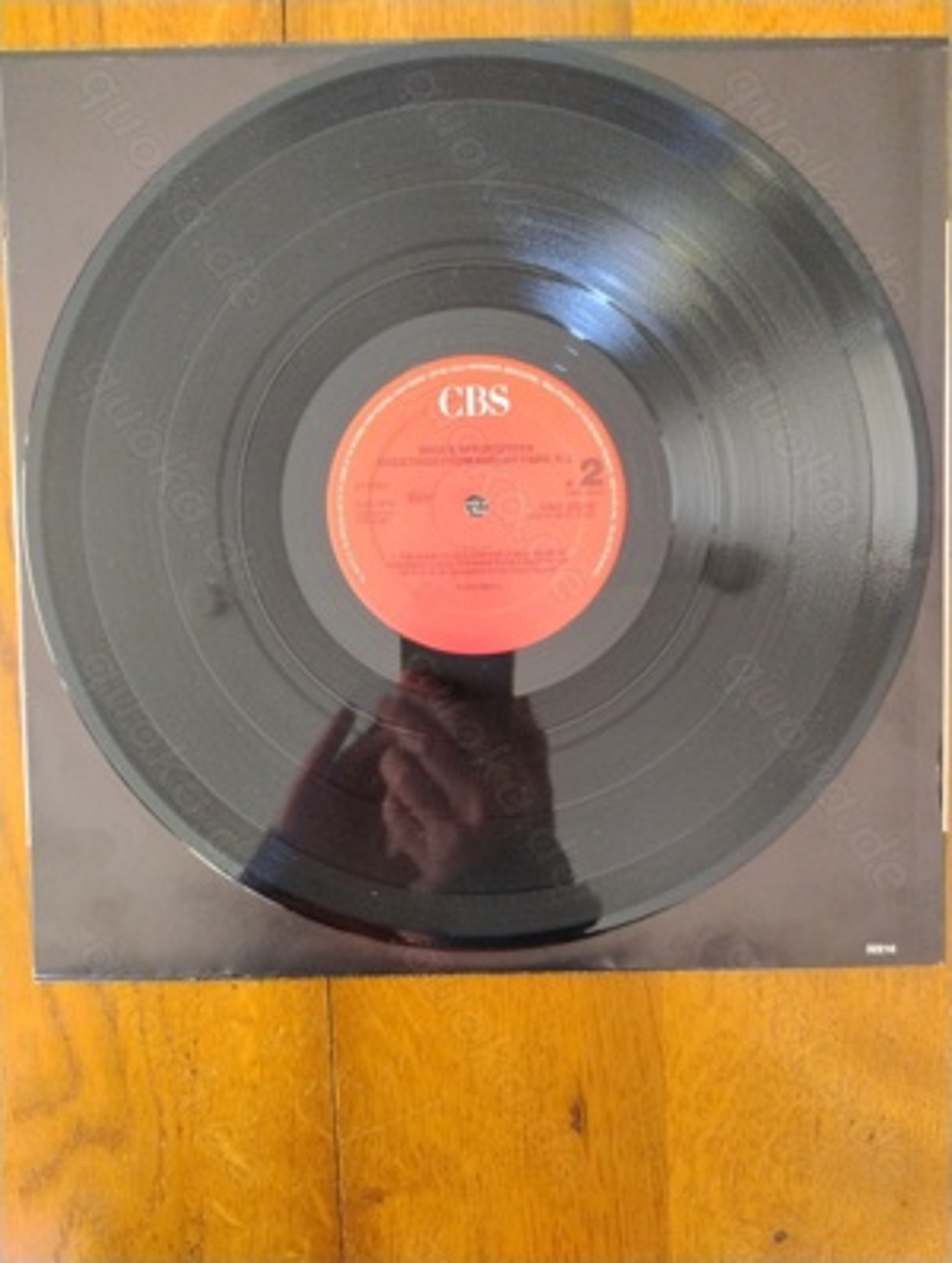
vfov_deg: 71.5
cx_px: 476
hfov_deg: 57.0
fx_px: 877
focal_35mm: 24
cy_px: 632
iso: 2163
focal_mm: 5.56
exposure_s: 1/33.3
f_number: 1.8
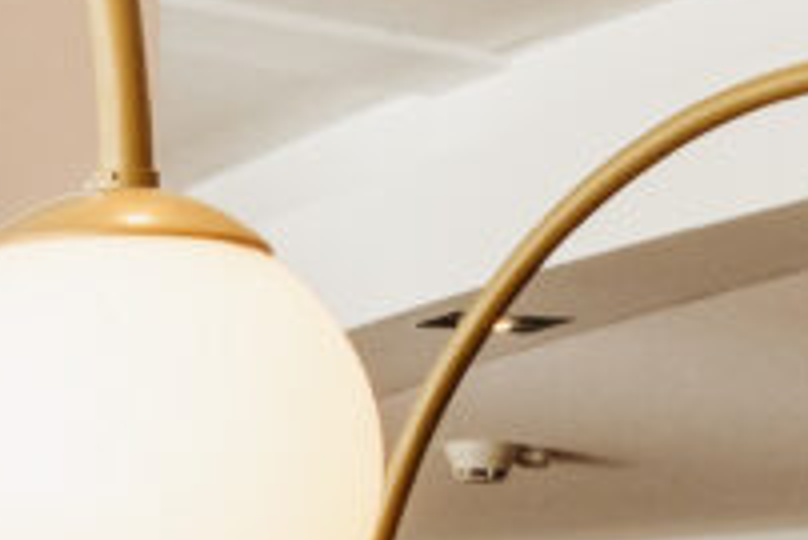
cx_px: 1632
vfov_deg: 3.5
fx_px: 8535
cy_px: 1572
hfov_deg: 5.3
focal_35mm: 380
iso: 320
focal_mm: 33.3
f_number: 13
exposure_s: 1/8
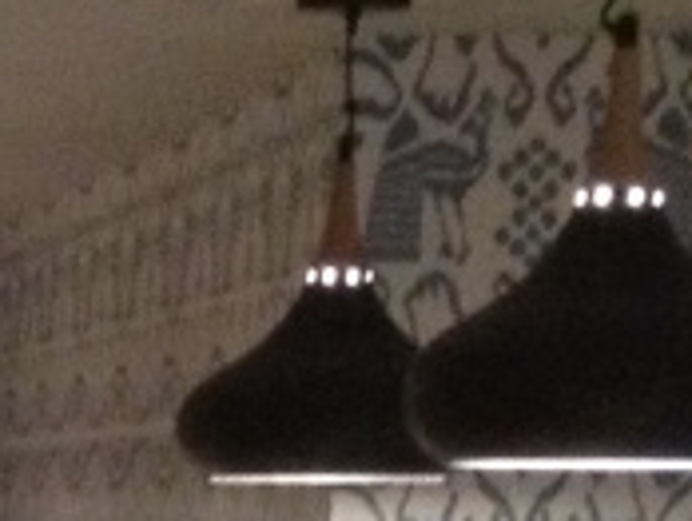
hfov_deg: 7.7
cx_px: -903
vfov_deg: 6.0
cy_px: 1038
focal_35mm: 241
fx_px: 4824
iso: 500
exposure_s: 1/15
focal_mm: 4.28
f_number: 2.4
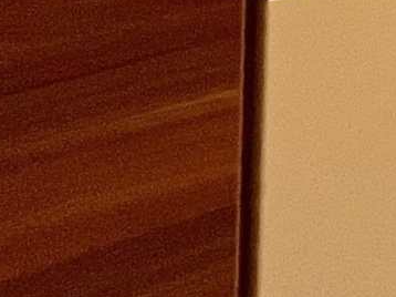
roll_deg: +0.7
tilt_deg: +1.7
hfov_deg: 10.7
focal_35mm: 93
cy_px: -383
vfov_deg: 12.8
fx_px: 1063
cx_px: 1265
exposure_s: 1/100
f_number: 1.8
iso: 200
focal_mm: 1.57
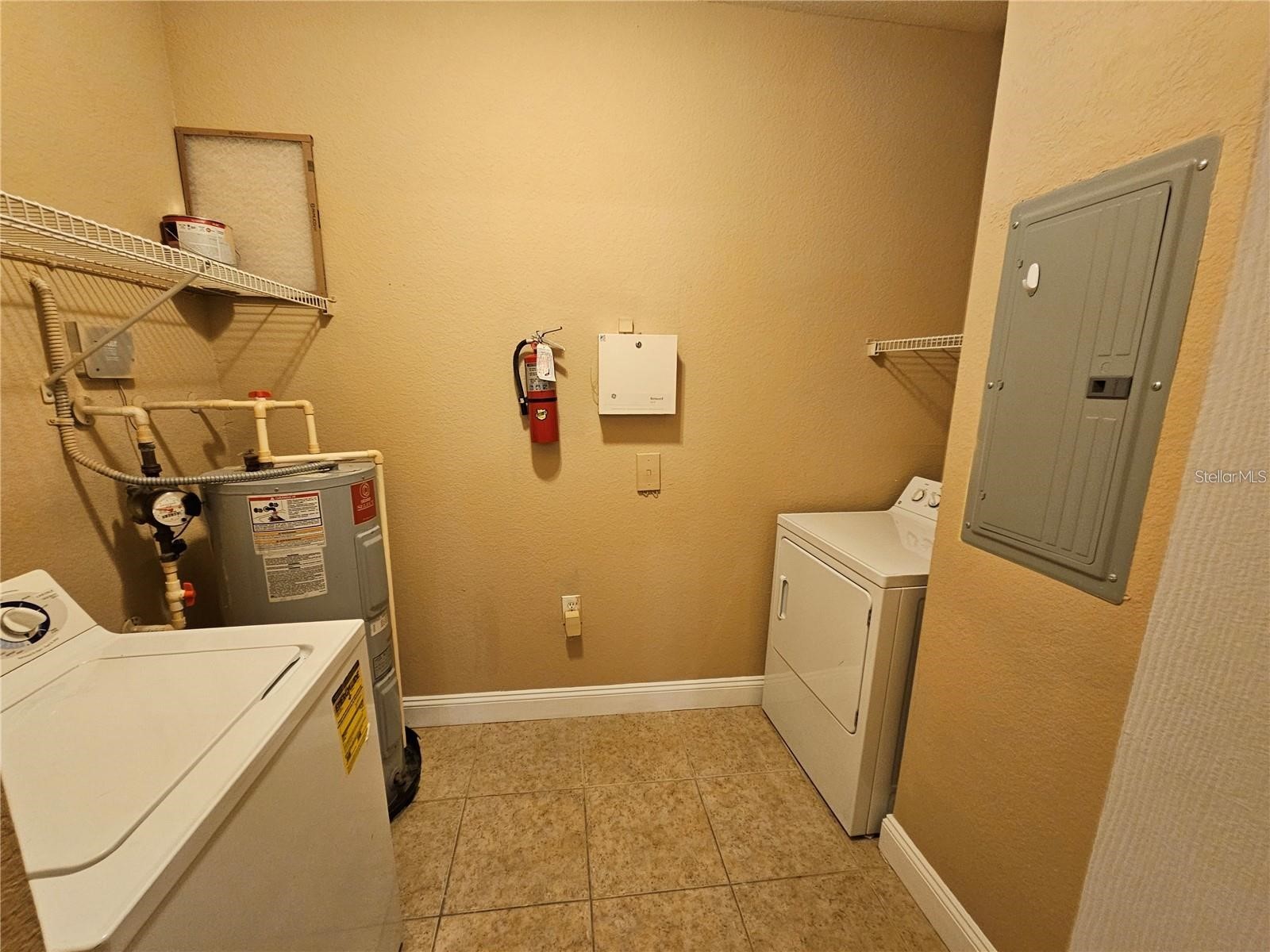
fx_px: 477
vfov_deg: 89.9
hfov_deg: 106.2
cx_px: 635
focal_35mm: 13
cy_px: 476
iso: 400
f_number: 2.2
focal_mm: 2.2
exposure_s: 1/30
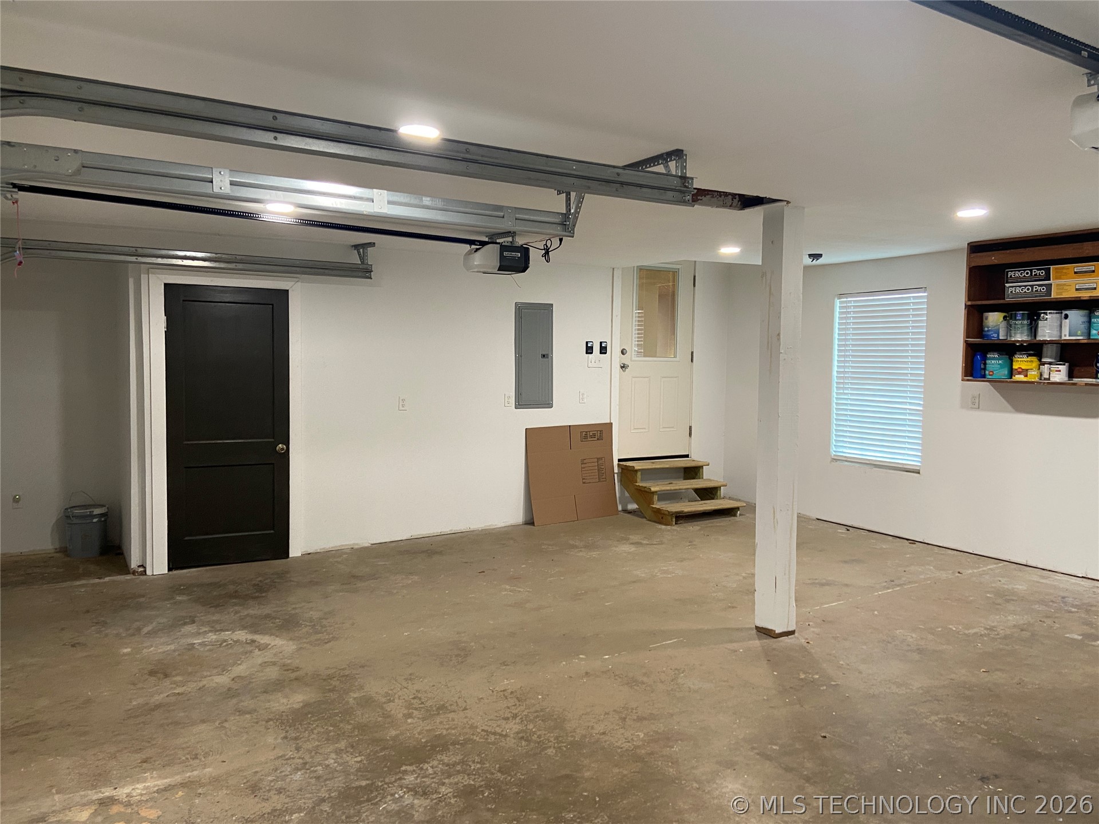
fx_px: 825
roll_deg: -0.9
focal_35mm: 26
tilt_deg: -4.7
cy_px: 412
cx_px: 550
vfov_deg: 53.1
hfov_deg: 67.3
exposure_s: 1/60
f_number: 1.8
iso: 200
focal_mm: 4.25
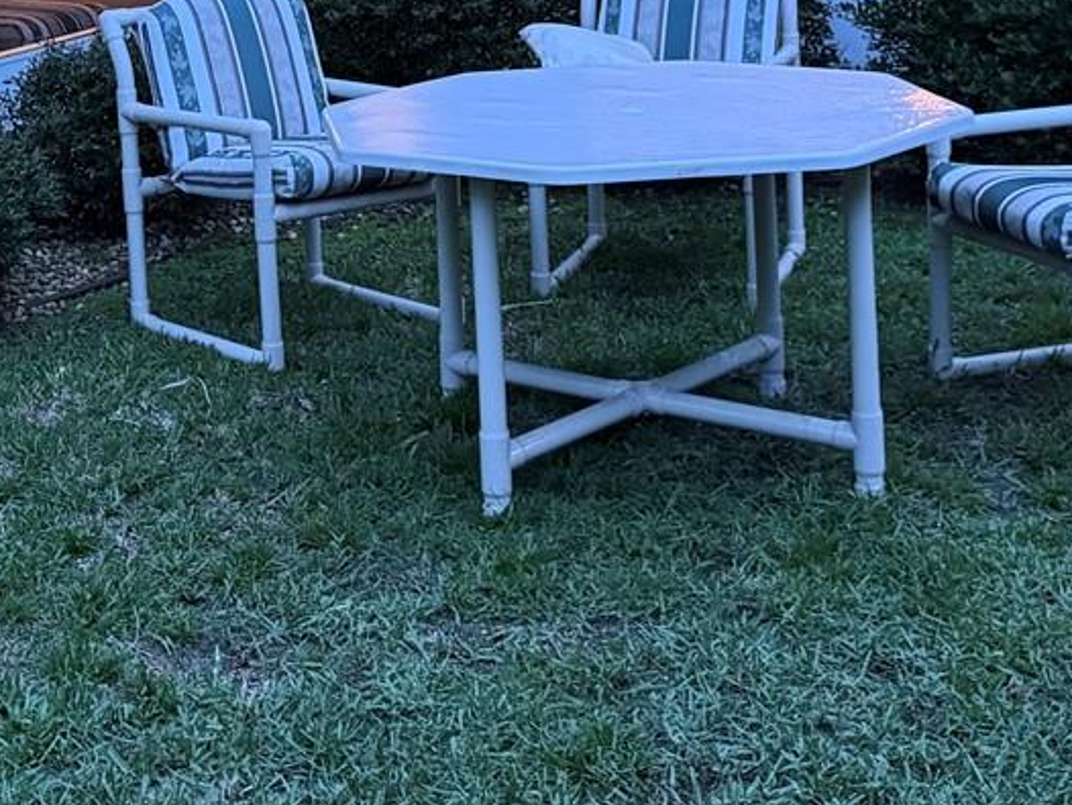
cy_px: -63
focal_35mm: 73
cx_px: 267
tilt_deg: -5.5
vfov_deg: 19.4
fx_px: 2262
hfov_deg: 26.3
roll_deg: +3.0
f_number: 1.78
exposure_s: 1/40
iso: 1000
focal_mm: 6.76
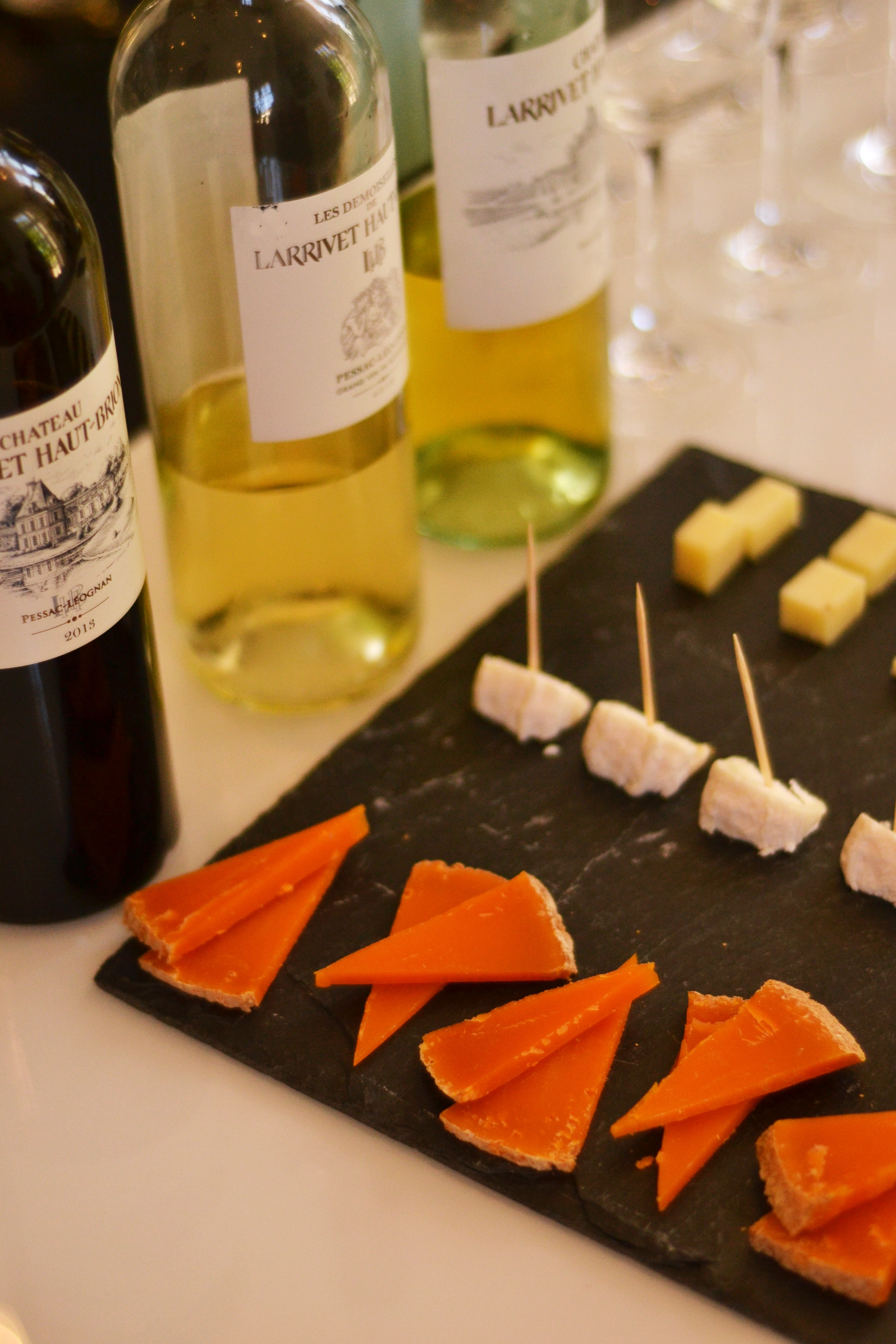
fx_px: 2800
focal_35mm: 75
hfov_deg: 18.2
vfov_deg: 27.0
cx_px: 448
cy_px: 672
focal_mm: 50
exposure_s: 1/800
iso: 400
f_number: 1.8
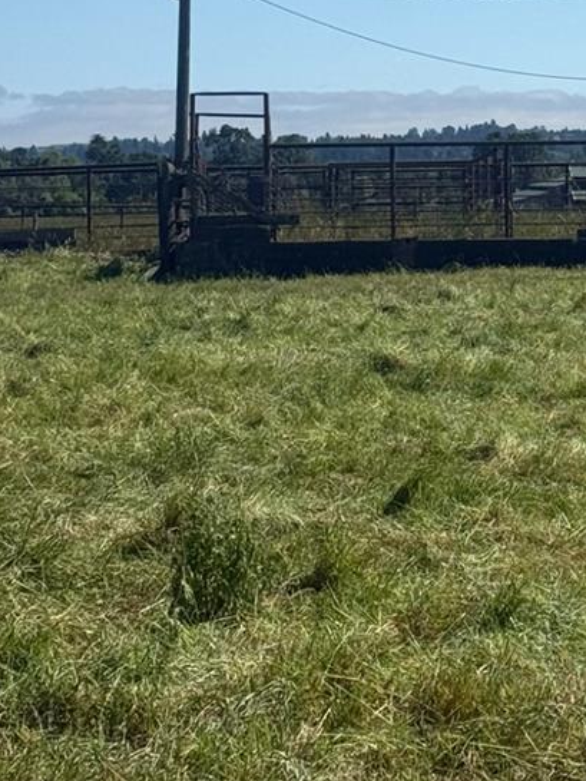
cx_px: 777
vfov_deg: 14.8
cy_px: 128
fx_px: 2978
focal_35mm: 132
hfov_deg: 11.0
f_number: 1.78
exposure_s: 1/7143
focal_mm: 6.76
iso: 64
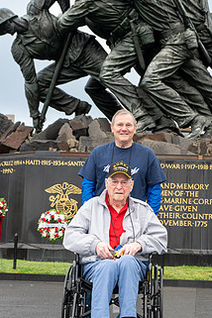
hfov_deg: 17.7
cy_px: 160
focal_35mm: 77
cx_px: 119
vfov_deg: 26.3
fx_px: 680
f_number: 6.3
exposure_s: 1/100
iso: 320
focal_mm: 55
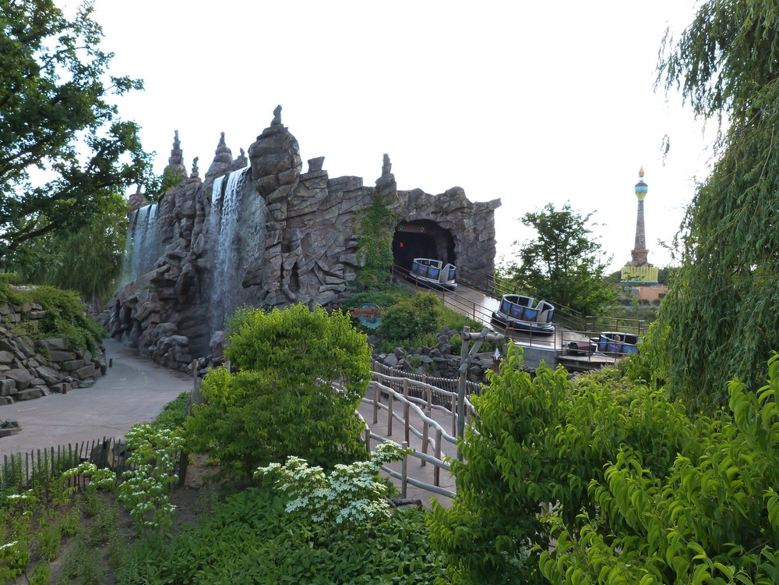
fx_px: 563
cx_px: 390
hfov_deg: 69.4
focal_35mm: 25
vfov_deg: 54.9
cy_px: 292
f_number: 4
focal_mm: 4.5
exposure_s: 1/160
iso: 160
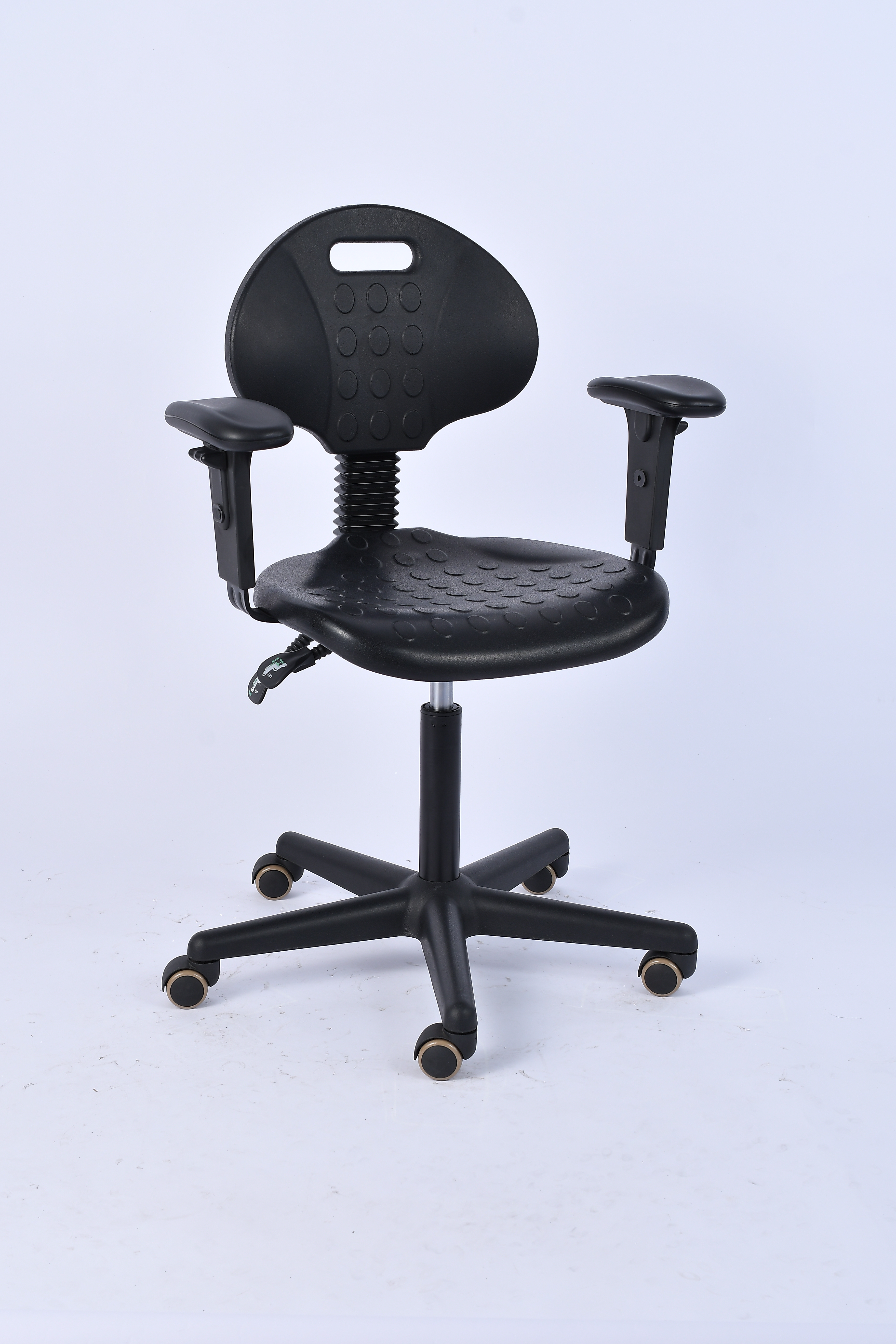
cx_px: 447
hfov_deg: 22.3
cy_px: 662
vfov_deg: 32.9
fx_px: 2277
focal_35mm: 61
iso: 125
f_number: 9
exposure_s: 1/125
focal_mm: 40
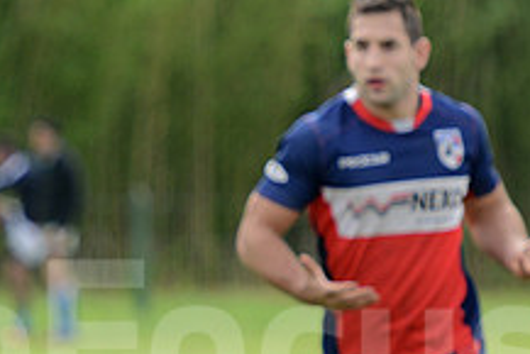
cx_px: -59
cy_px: 333
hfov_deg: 4.0
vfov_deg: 2.7
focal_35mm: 508
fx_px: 7484
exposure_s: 1/800
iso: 500
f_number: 4
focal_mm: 190
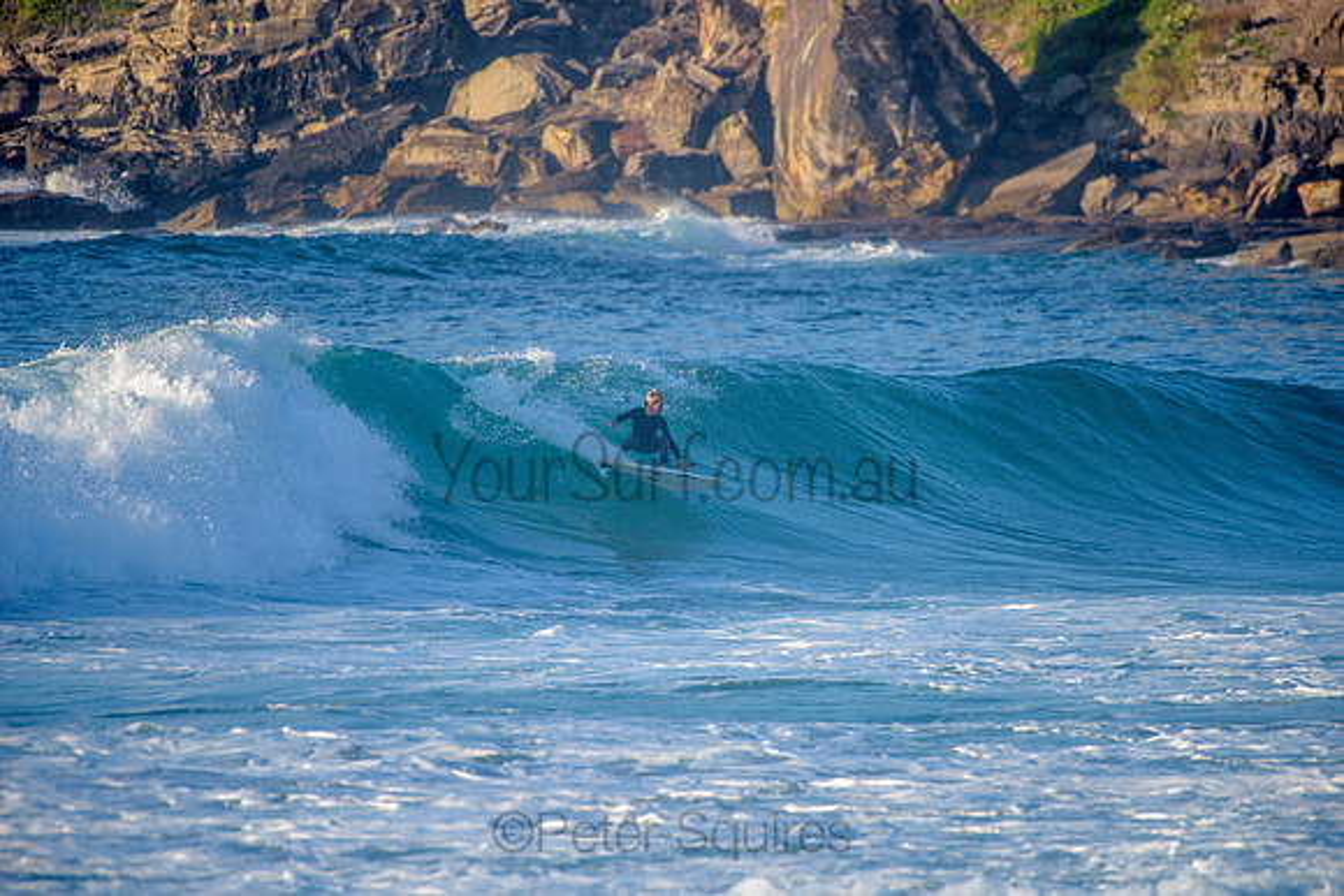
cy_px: 448
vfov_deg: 2.8
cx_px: 672
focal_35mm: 500
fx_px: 18670
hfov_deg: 4.1
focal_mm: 500
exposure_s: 1/2000
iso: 400
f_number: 5.6
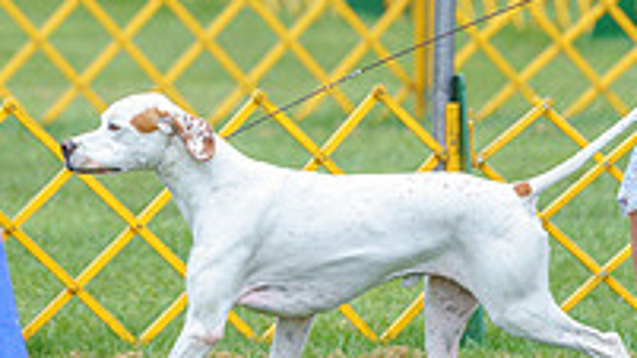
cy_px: 59
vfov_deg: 2.1
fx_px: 9559
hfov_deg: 3.8
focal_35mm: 566
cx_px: 193
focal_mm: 187
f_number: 2.8
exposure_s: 1/640
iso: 640
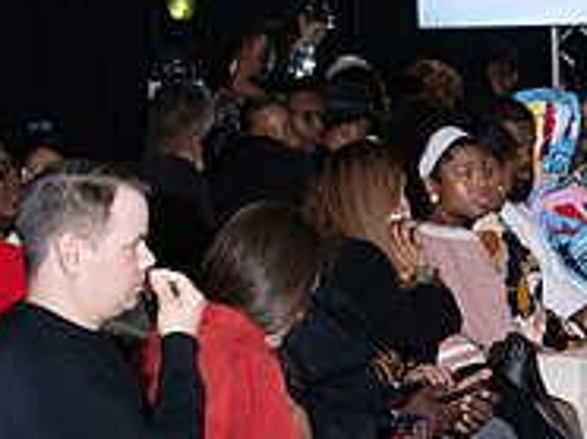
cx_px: 903
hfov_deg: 9.2
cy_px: 393
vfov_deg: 7.0
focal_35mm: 210
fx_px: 3556
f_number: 5.6
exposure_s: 1/160
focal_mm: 70
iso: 1250
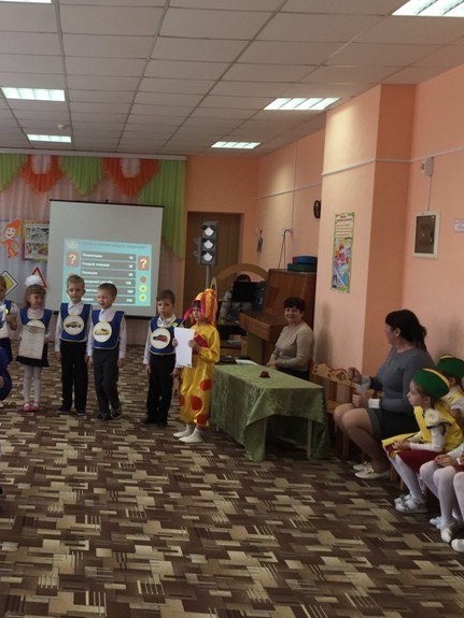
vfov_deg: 44.8
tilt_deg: -2.9
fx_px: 751
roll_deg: -2.5
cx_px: 77
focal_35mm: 42
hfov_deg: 33.1
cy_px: 286
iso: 32
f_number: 2.2
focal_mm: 4.15
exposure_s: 1/50
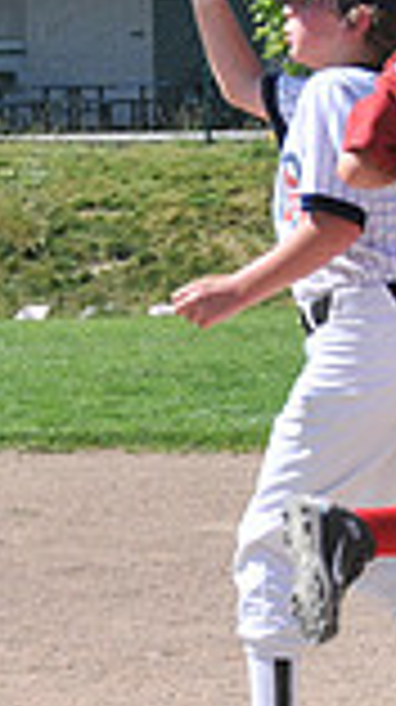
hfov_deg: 3.5
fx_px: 6514
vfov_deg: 6.2
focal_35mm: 348
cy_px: 384
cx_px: 76
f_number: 8
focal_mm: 60
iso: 200
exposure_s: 1/500
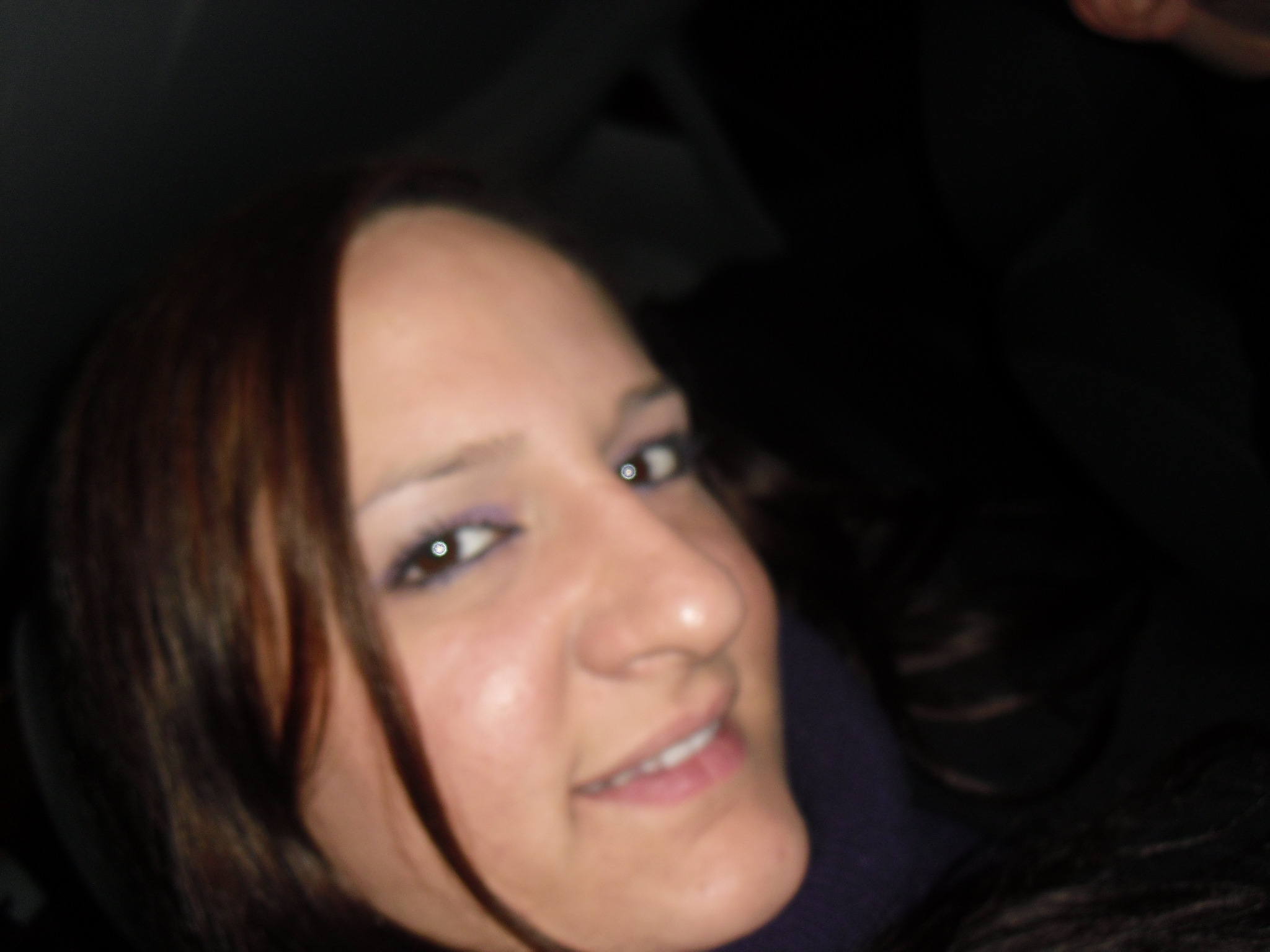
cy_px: 476
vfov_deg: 39.7
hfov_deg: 51.4
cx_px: 635
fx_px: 1321
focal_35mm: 36
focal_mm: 6.3
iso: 100
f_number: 3.1
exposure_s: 1/60
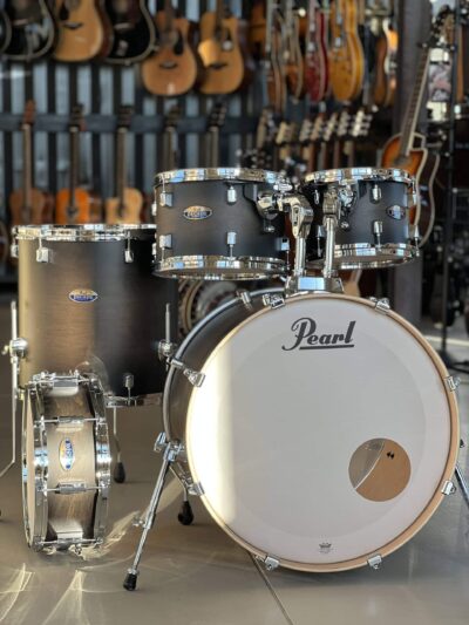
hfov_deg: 19.1
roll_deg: -0.2
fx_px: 1390
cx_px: 234
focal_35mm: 77
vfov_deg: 25.3
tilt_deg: -5.0
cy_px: 312
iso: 50
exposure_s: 1/121
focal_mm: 9
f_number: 2.8
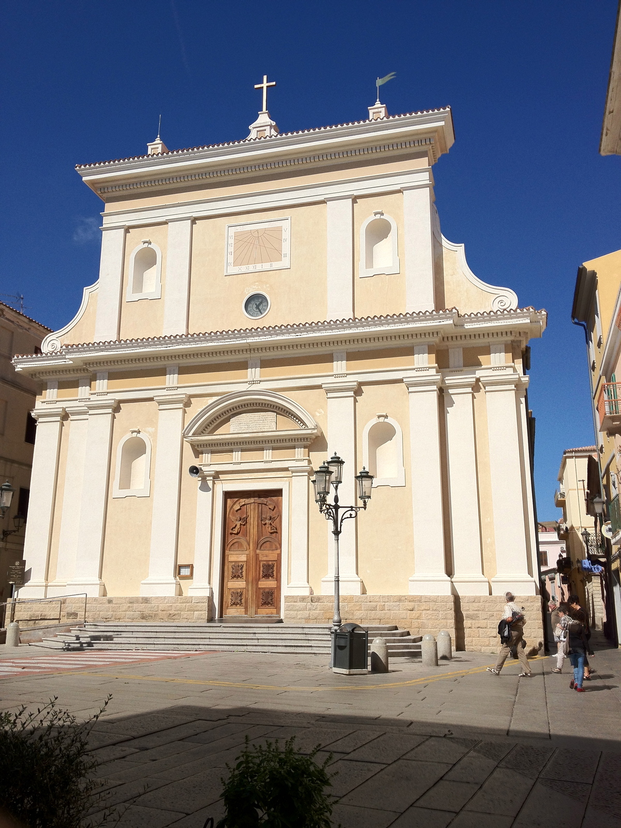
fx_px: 837
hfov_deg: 40.7
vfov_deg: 52.6
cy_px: 414
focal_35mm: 35
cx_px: 310
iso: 64
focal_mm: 4.28
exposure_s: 1/4255
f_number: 2.4
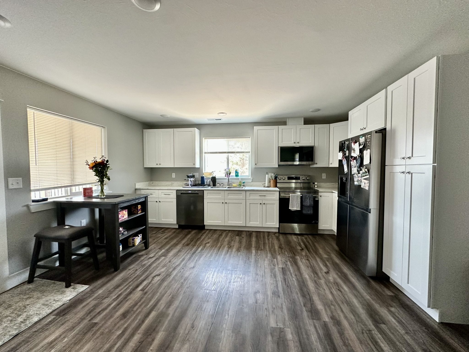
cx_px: 234
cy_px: 176
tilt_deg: -2.0
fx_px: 190
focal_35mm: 14
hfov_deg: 102.1
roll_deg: +0.4
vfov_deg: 85.7
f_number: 2.2
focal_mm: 2.22
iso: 250
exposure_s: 1/120
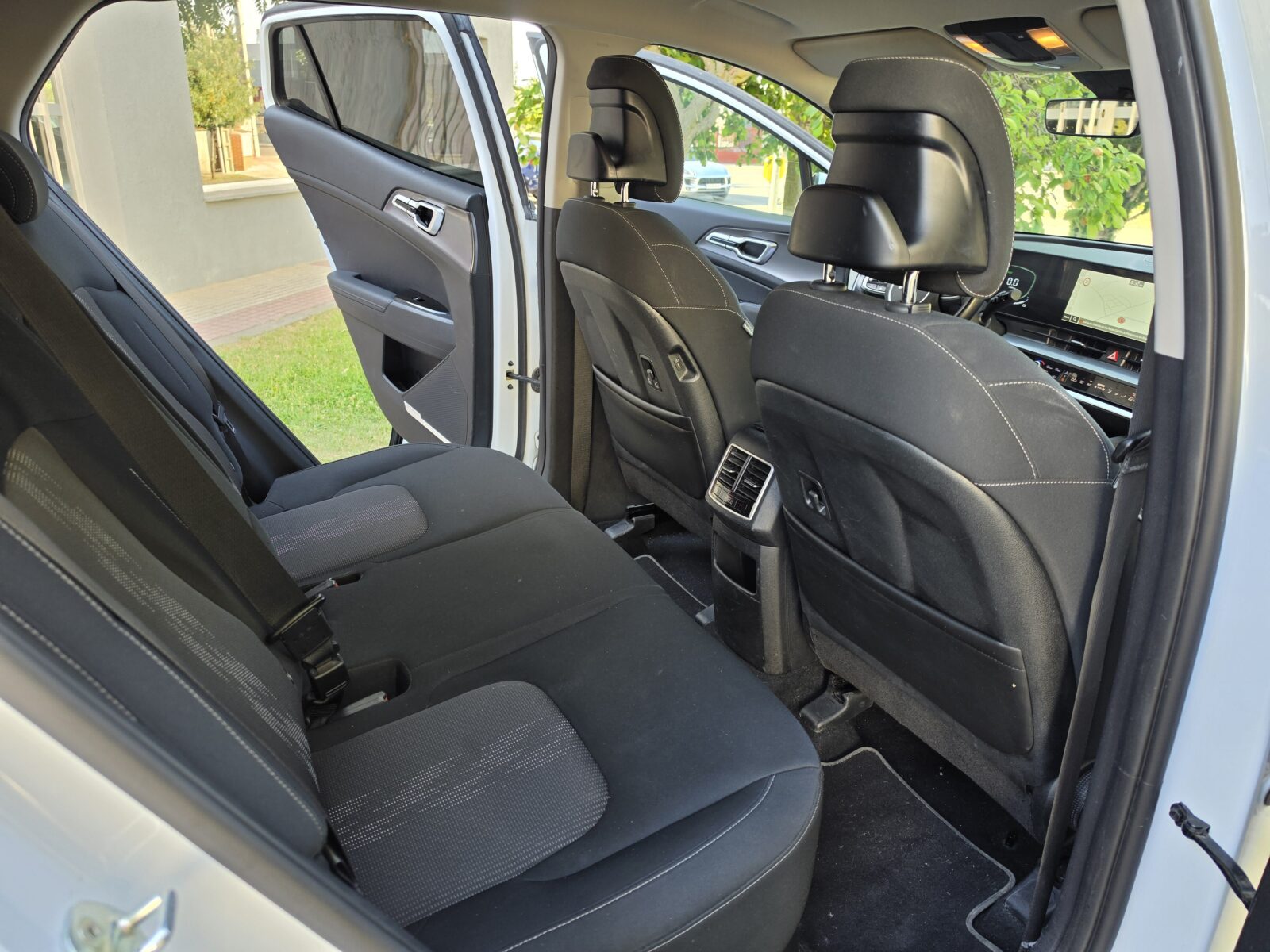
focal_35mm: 23
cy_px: 476
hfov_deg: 73.9
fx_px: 844
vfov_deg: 58.9
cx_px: 635
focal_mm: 6.5
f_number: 1.4
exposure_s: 1/180
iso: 50
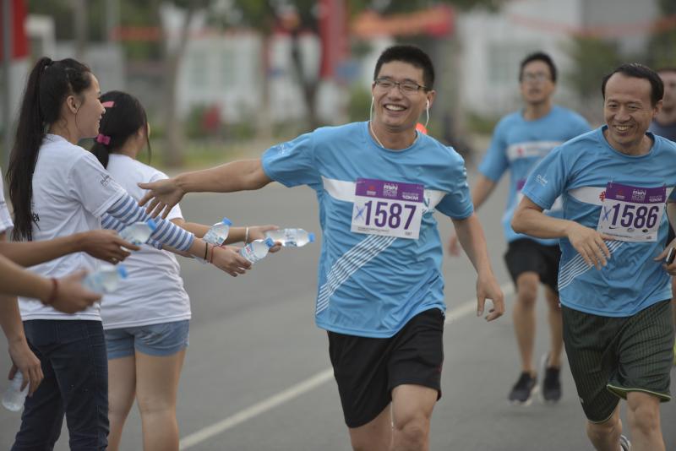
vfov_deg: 6.9
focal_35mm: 200
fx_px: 3757
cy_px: 226
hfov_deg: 10.3
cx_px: 338
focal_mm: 200
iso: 1250
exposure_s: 1/400
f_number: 2.8
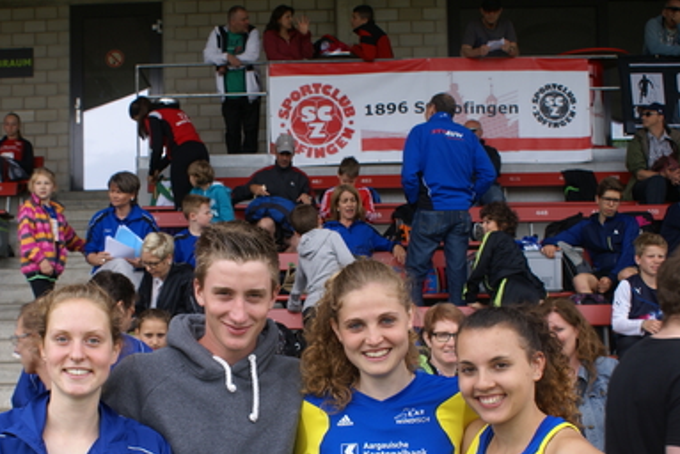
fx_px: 1040
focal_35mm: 55
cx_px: 263
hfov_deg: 36.1
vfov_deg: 24.6
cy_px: 279
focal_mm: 26
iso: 100
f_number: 5.6
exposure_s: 1/160
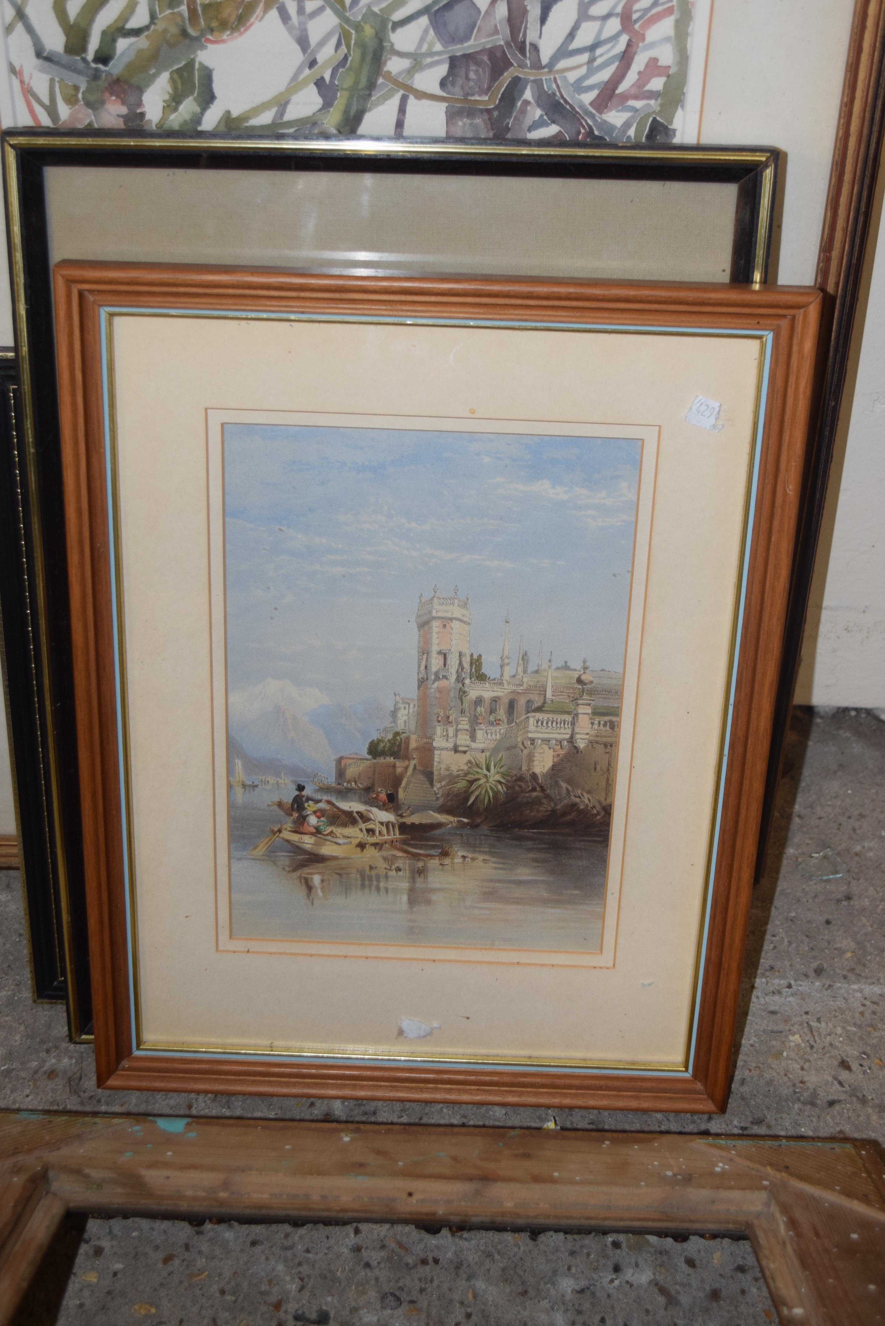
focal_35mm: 44
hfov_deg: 30.9
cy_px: 663
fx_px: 1603
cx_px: 442
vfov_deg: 45.0
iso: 900
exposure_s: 1/60
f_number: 4.5
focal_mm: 29
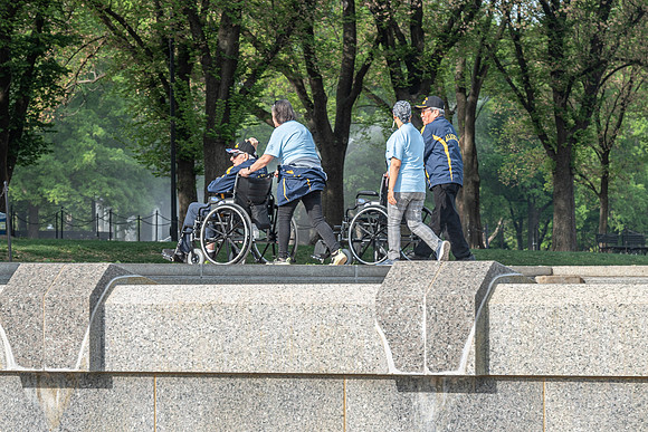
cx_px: 219
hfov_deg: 13.3
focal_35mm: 154
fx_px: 2779
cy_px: 204
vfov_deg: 8.9
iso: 100
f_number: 8
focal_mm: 85
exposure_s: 1/125
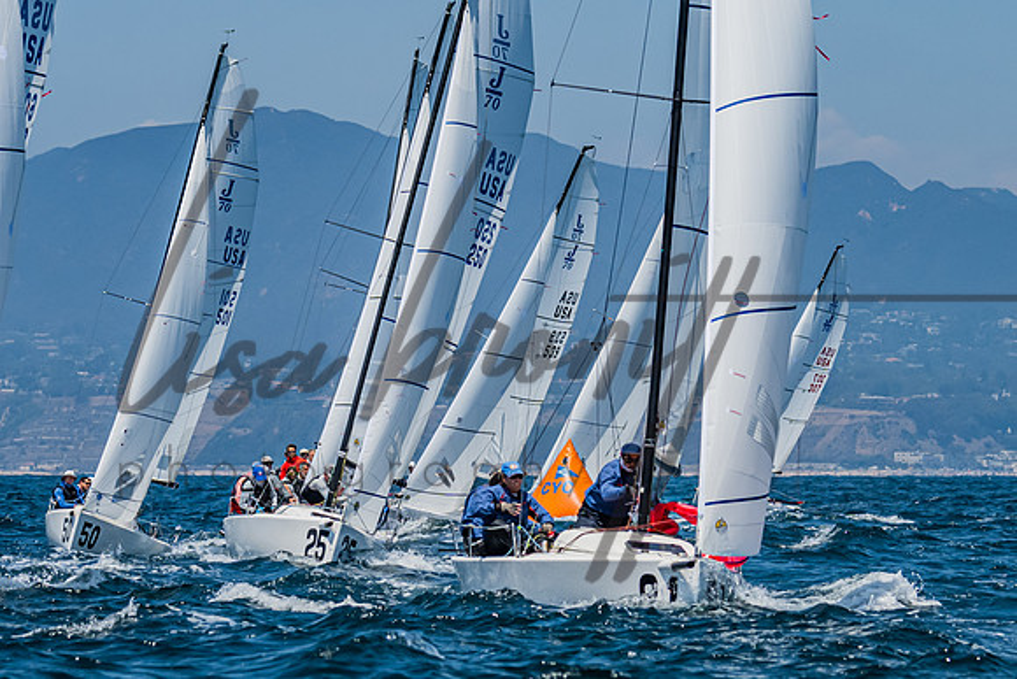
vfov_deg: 4.7
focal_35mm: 295
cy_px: 224
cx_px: 566
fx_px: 8344
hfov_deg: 7.0
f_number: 6.3
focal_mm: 150
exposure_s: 1/2500
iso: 400
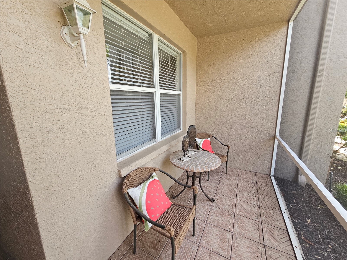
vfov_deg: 89.9
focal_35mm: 13
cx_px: 174
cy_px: 130
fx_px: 130
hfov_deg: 106.2
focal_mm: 2.2
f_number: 2.2
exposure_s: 1/207
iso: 125
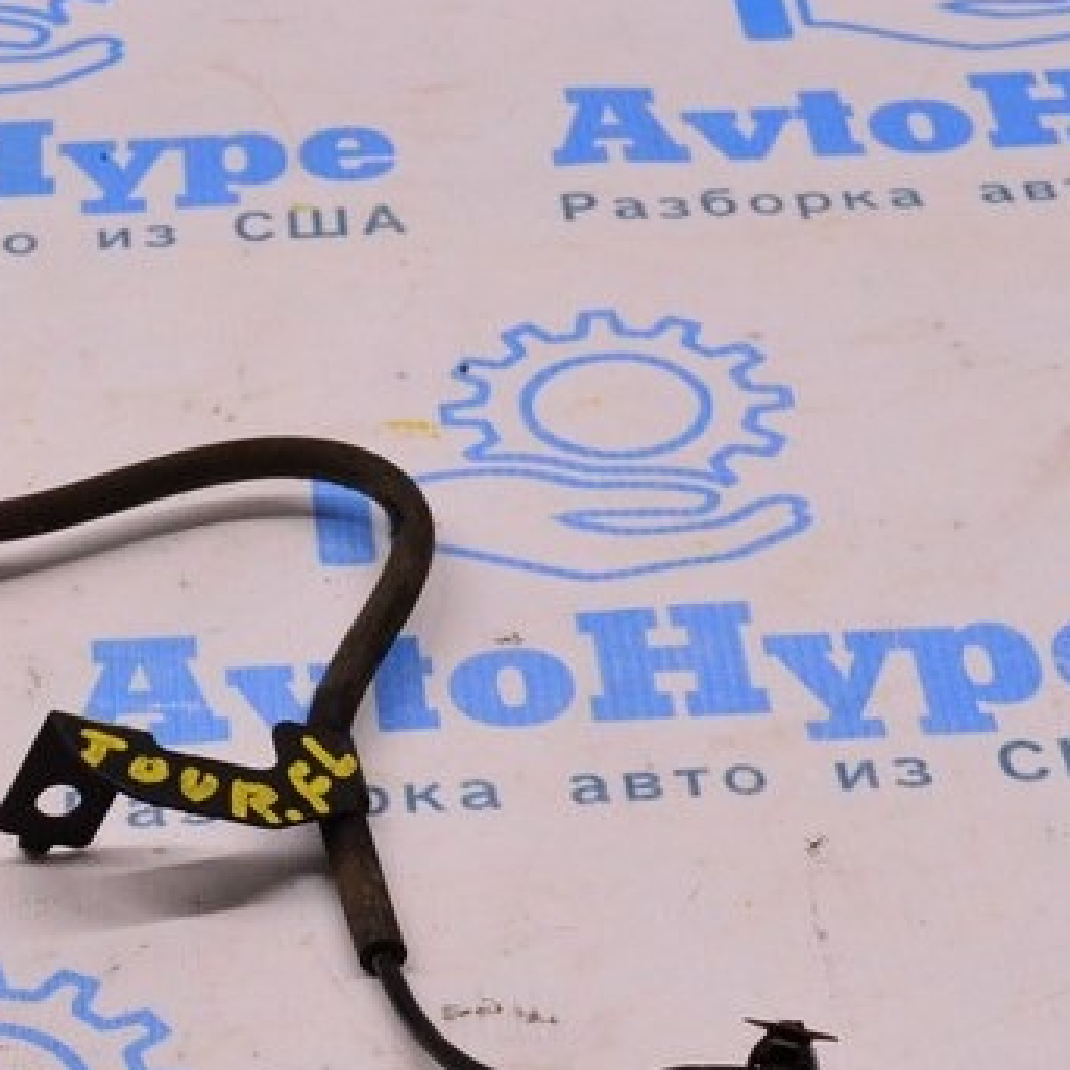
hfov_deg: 14.2
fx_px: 4266
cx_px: 203
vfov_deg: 14.2
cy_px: 884
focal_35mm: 122
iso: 1600
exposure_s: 1/125
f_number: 8
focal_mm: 32
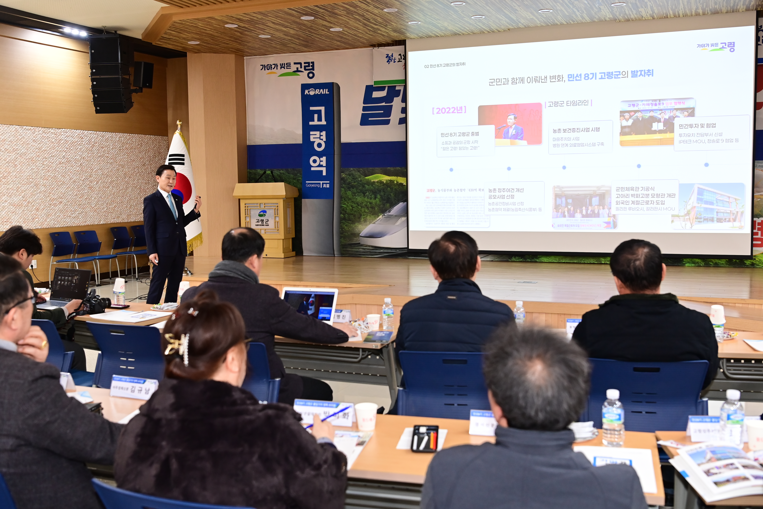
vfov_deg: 35.1
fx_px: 805
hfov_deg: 50.7
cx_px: 382
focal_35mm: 38
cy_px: 254
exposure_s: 1/160
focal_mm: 38
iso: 2500
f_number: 5
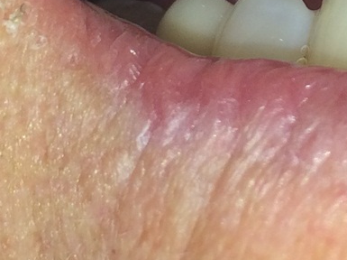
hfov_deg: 12.6
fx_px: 1562
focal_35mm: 156
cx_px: 317
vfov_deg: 9.2
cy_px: -165
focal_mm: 4.12
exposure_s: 1/427
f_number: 2.2
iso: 32
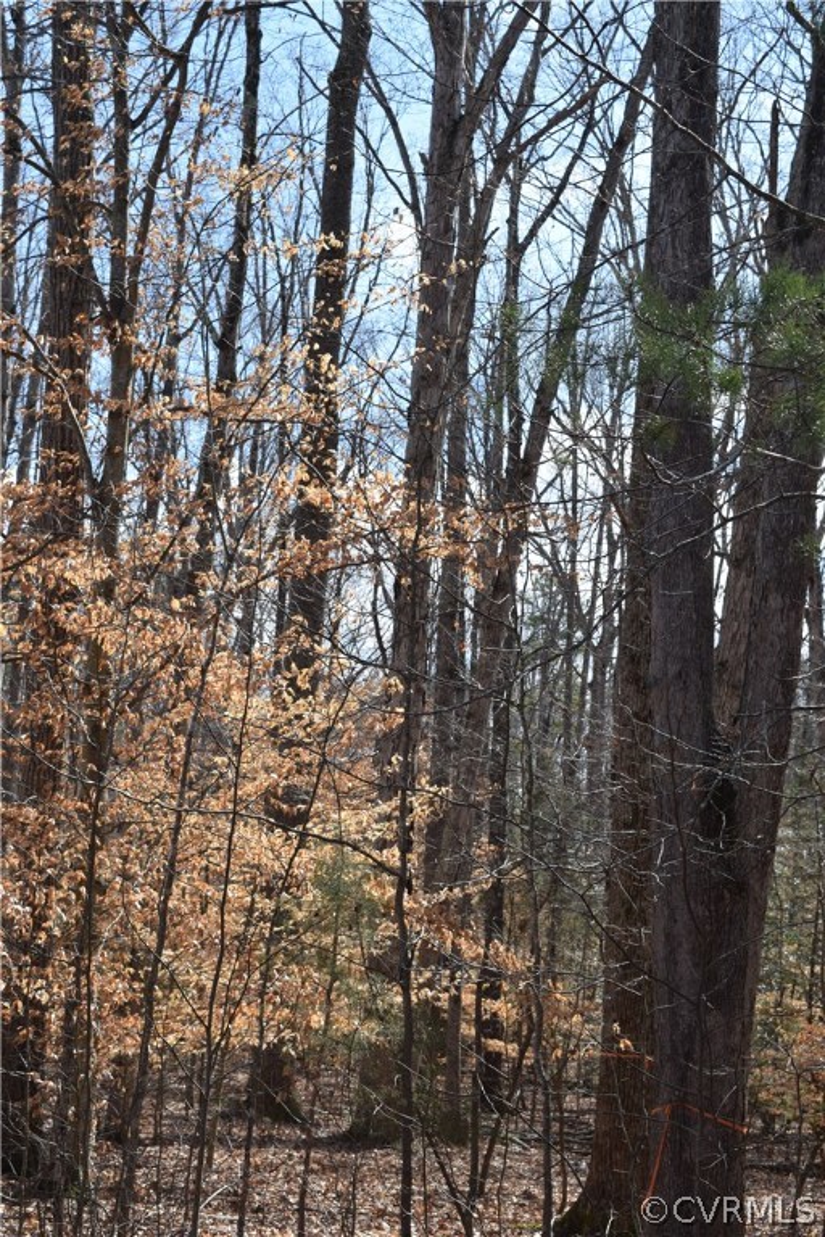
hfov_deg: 22.6
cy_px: 618
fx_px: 2062
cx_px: 412
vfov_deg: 33.4
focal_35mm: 60
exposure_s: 1/320
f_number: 9
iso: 200
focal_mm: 40
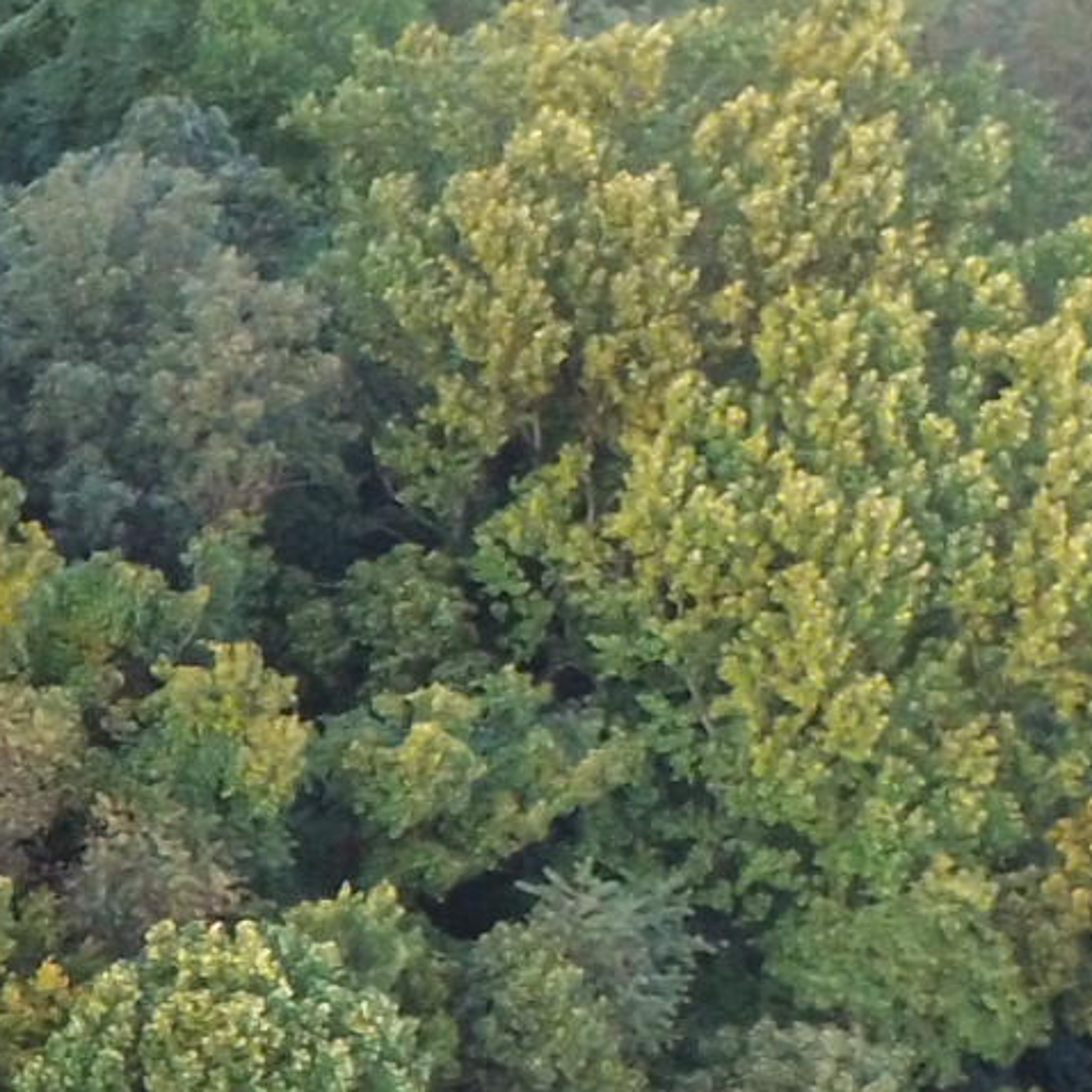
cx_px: -1679
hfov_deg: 12.0
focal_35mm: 111
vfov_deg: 14.8
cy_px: 1544
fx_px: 3962
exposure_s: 1/25
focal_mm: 3.61
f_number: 2.8
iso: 173
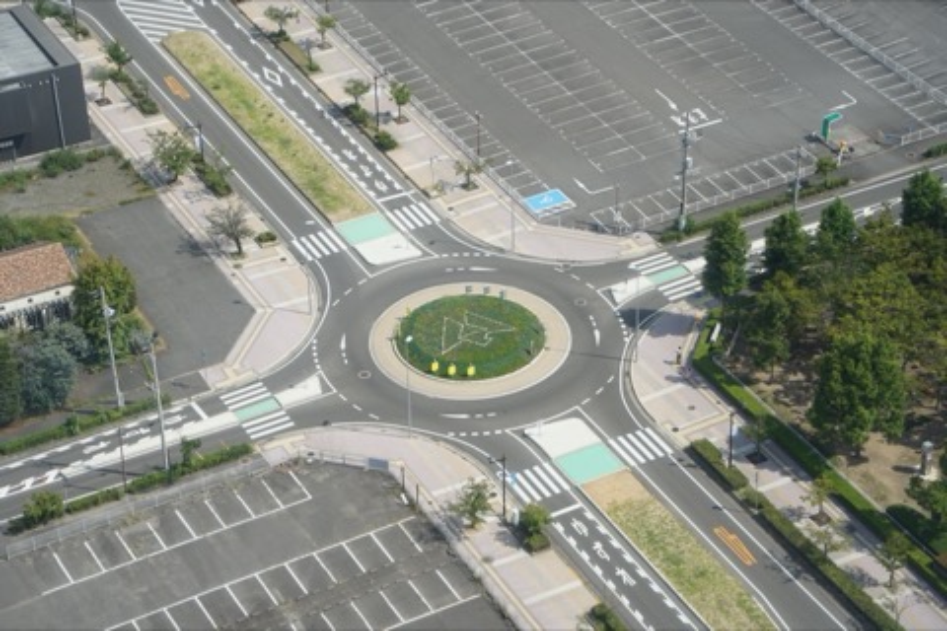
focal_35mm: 93
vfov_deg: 14.7
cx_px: 474
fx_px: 2446
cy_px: 316
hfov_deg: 21.9
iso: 100
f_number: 9
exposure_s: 1/200
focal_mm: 93
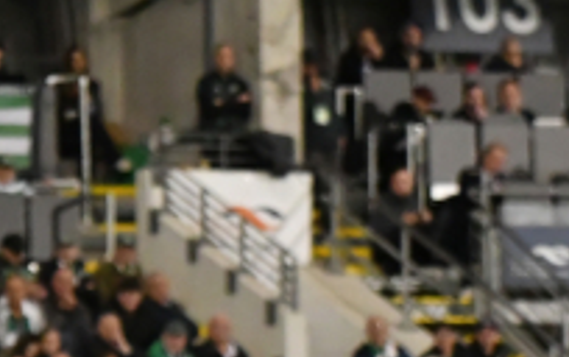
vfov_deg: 1.8
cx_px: -524
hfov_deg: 2.9
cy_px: 651
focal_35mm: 718
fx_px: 11146
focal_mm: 120
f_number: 4
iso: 6400
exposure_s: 1/1000
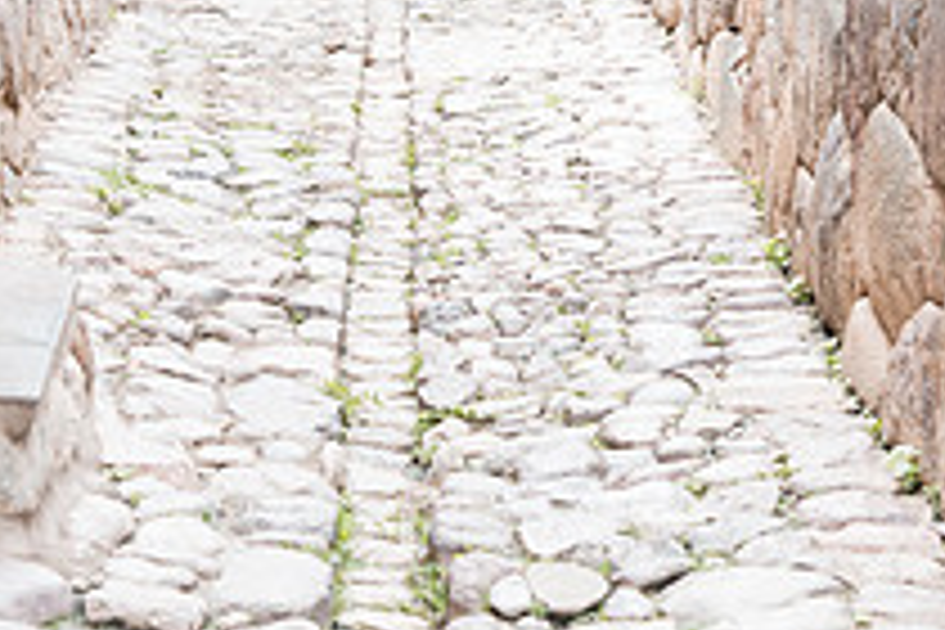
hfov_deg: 14.2
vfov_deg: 9.5
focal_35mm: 144
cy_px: 97
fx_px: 3780
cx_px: 392
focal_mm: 52
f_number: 4
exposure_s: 1/125
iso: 100
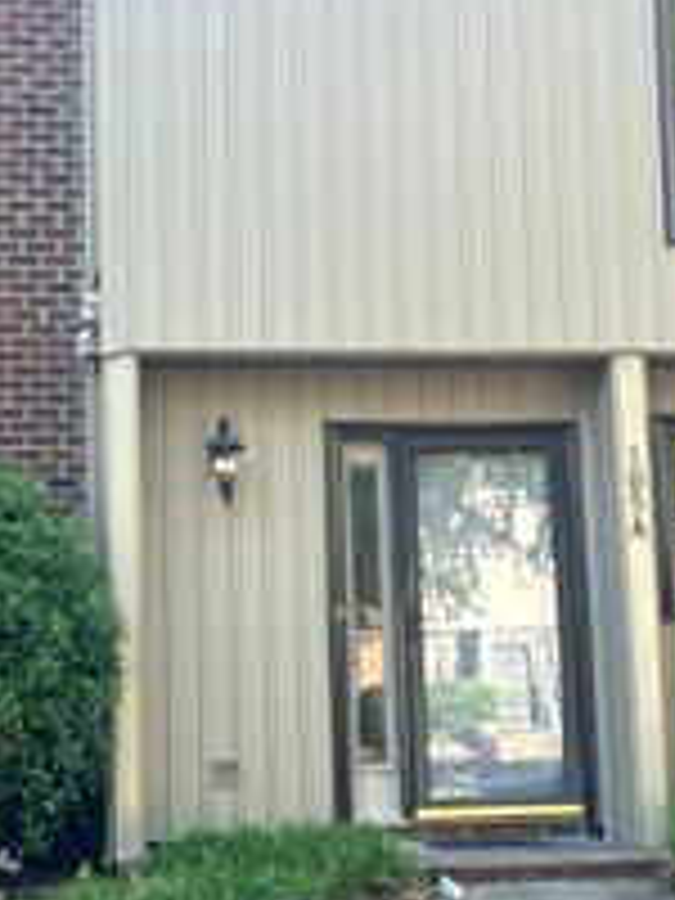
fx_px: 1820
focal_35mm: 70
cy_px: 425
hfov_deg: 20.9
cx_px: 212
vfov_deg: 27.8
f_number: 1.8
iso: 25
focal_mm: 3.99
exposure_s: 1/121
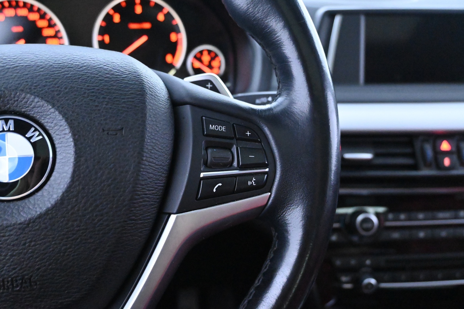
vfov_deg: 39.1
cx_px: 232
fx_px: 435
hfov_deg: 56.1
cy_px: 154
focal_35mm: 34
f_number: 4
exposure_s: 1/40
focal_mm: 22.5
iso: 14400
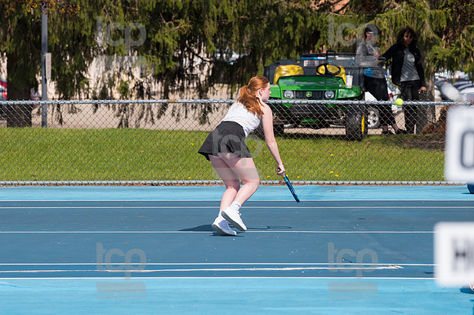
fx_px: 2961
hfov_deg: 9.2
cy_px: 158
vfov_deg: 6.1
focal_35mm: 225
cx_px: 237
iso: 320
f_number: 5.6
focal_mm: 150
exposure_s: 1/1600
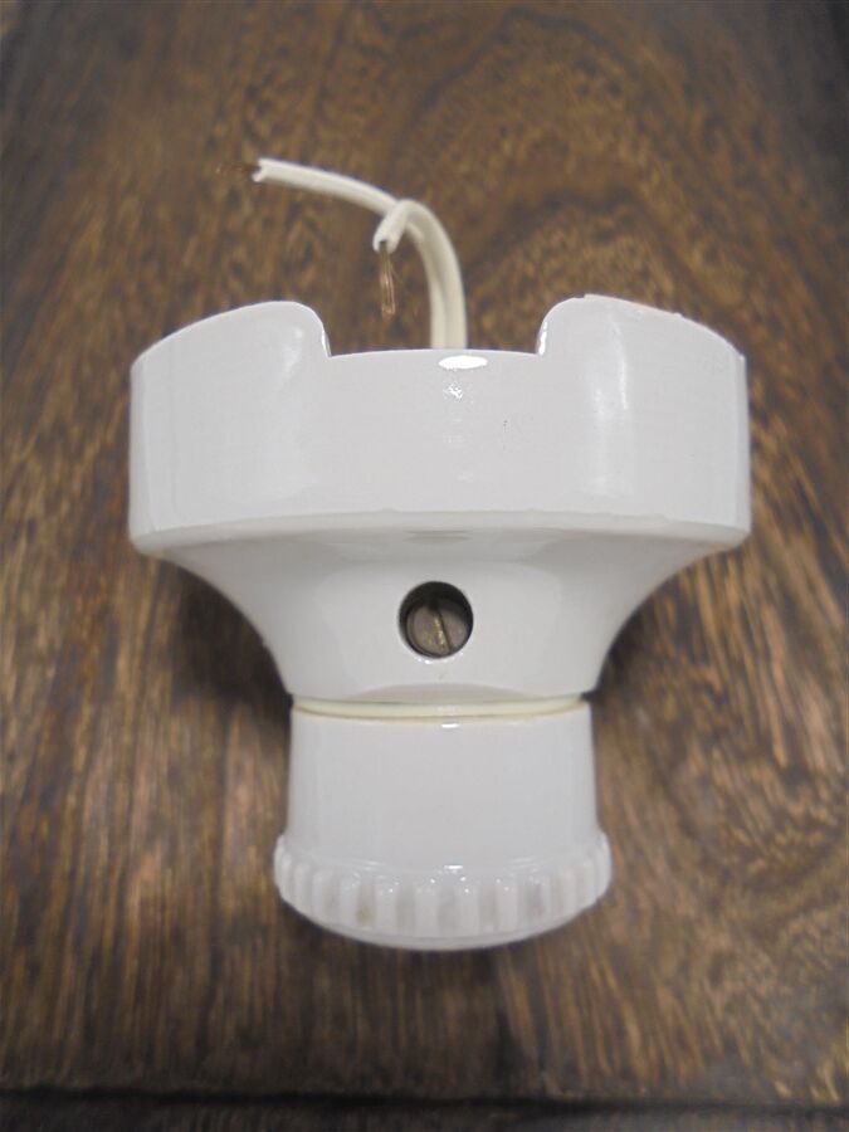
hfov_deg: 53.1
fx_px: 850
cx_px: 424
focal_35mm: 26
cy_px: 566
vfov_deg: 67.3
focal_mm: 4.6
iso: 100
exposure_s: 1/50
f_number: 3.5
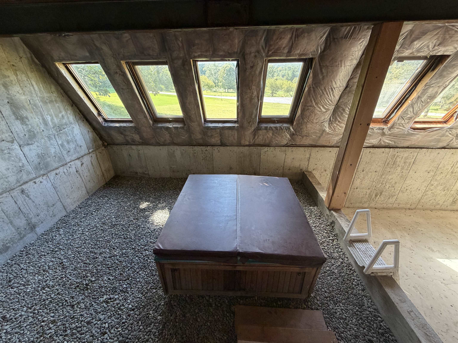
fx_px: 185
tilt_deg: -26.6
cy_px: 172
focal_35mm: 14
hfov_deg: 102.1
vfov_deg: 85.7
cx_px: 229
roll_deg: +1.0
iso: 320
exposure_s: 1/121
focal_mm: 2.22
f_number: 2.2
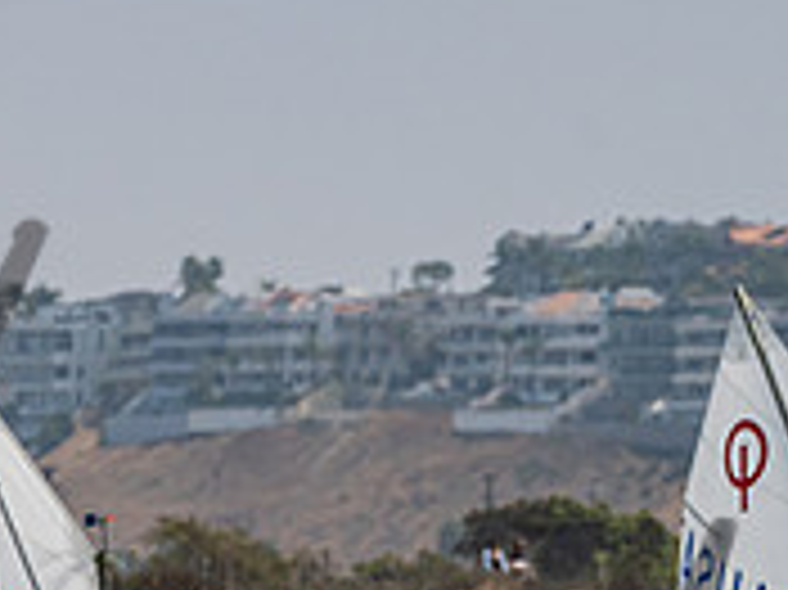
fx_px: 11784
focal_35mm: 518
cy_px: 733
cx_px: -116
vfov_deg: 2.9
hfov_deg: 3.8
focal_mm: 140
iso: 320
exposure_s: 1/2500
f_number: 7.1
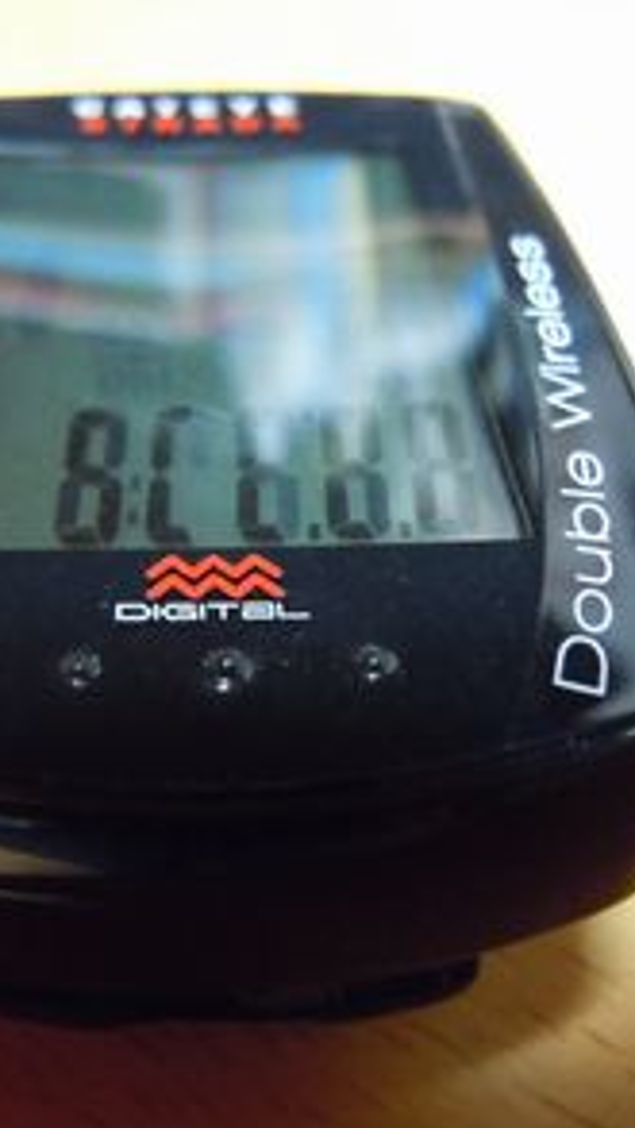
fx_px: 1465
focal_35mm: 49
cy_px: 574
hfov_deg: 24.3
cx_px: 196
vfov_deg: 42.1
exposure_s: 1/6
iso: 800
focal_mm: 5.9
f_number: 4
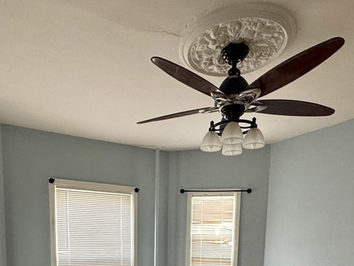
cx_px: 154
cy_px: 277
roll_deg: -1.4
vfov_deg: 39.2
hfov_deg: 58.1
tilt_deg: -6.9
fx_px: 317
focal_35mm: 31
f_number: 2.2
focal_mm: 2.22
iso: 250
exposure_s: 1/60
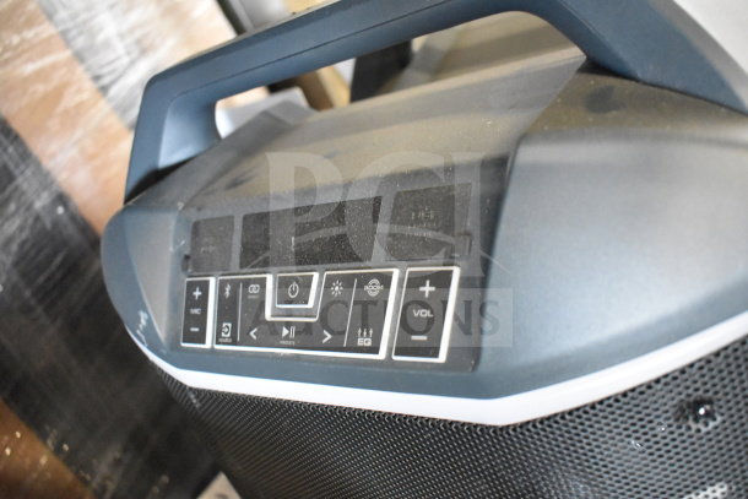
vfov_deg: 40.0
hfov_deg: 57.2
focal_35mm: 33
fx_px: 686
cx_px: 374
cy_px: 250
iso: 8000
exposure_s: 1/40
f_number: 3.8
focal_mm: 22
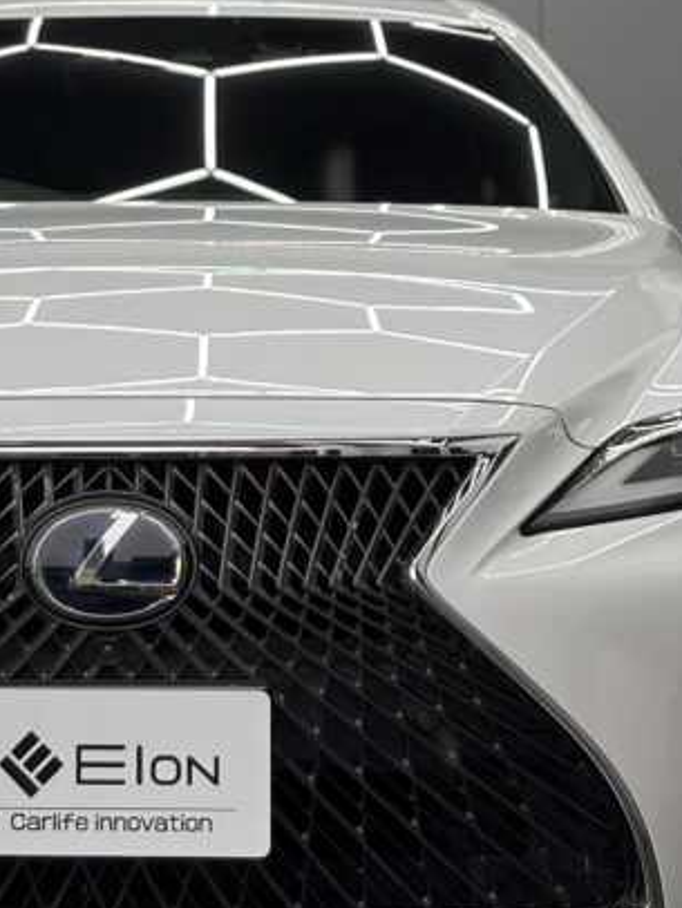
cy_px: 25
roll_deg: +0.6
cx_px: 141
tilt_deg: +4.9
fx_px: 3438
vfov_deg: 14.8
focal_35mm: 131
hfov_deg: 11.3
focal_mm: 5.96
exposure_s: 1/178
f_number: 1.6
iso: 32
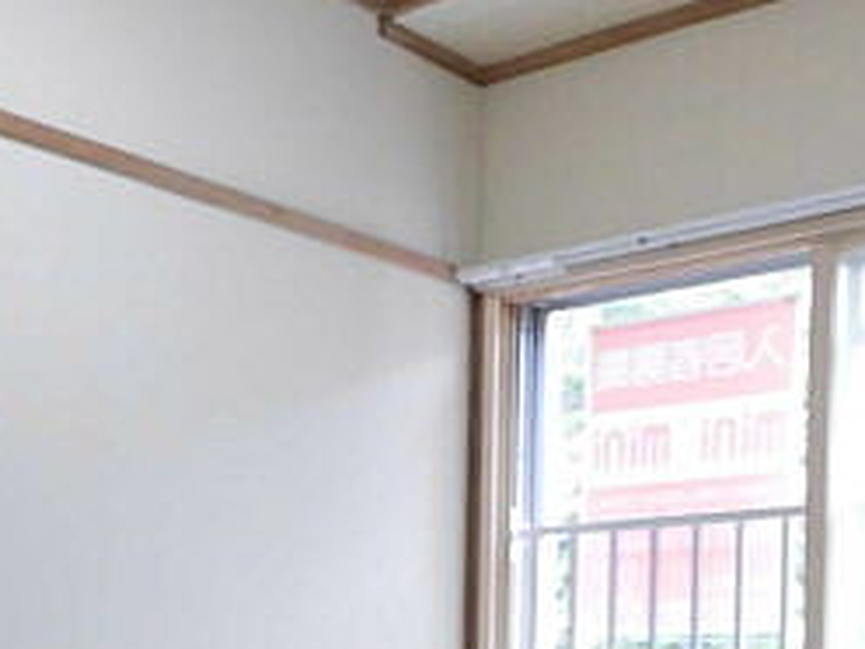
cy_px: 810
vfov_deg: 21.7
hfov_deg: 30.3
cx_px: 153
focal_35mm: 62
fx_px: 1549
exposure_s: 1/50
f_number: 3.1
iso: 250
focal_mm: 4.3
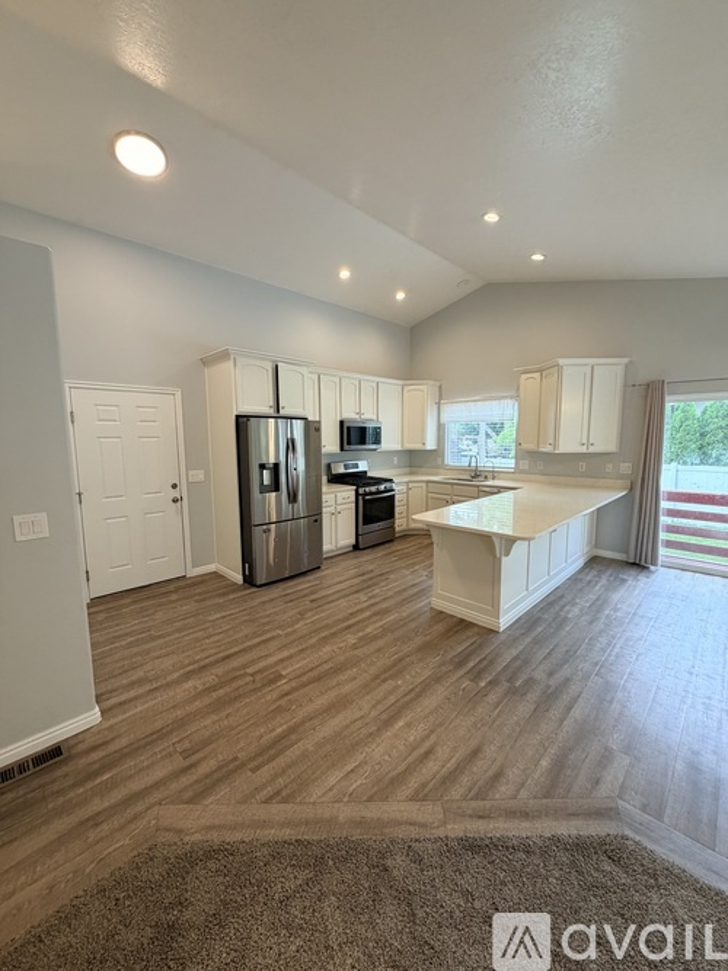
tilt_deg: -4.1
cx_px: 364
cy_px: 486
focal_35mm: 14
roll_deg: +0.9
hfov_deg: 85.7
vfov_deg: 102.1
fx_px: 393
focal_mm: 2.22
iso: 200
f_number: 2.2
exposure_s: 1/120
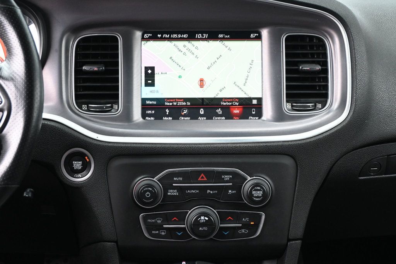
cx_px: 198
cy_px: 132
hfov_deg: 32.6
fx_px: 676
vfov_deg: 22.1
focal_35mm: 62
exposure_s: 1/125
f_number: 5.6
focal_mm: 41
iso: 1400
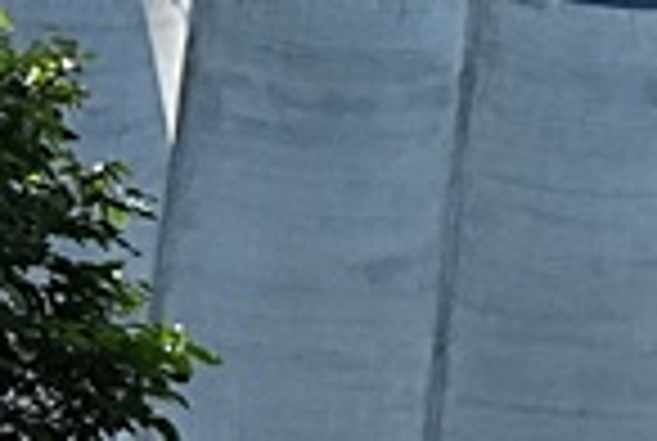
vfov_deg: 9.3
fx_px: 2688
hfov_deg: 11.8
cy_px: 457
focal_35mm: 147
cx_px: 1485
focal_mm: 14
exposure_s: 1/4000
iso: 2500
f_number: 9
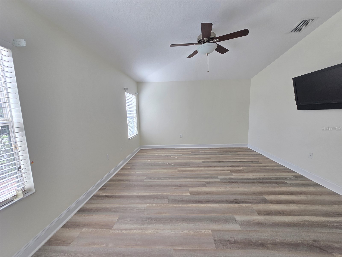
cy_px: 128
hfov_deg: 106.2
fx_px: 128
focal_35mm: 13
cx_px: 171
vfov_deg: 89.9
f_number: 2.2
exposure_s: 1/120
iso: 80
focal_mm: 2.2
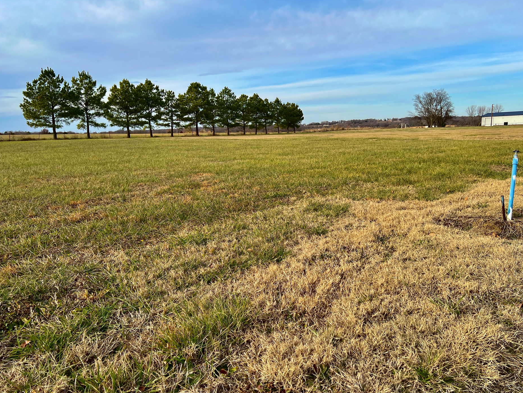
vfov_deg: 51.4
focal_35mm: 27
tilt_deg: -10.0
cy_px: 194
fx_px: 408
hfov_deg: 65.3
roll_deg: +1.0
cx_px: 269
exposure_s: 1/2571
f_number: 1.5
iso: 50
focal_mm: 5.7
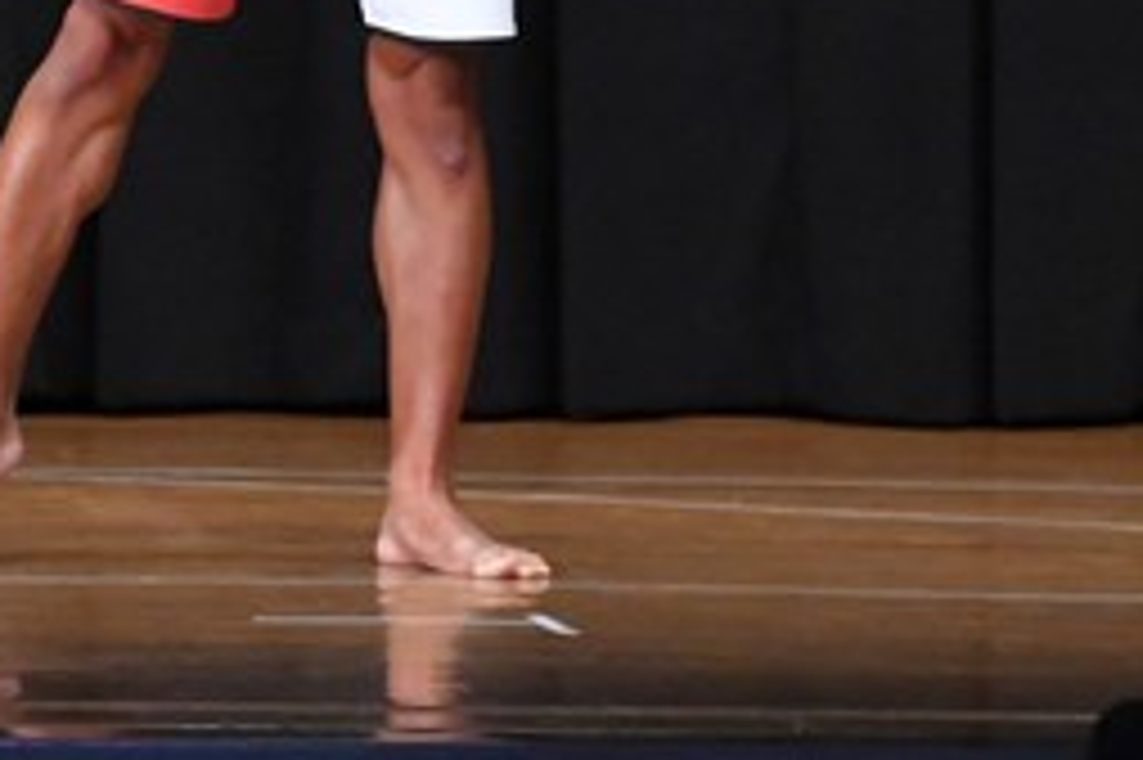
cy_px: -270
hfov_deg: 3.3
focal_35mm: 616
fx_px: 19545
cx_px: -457
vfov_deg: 2.2
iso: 8000
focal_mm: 135
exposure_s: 1/400
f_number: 5.6
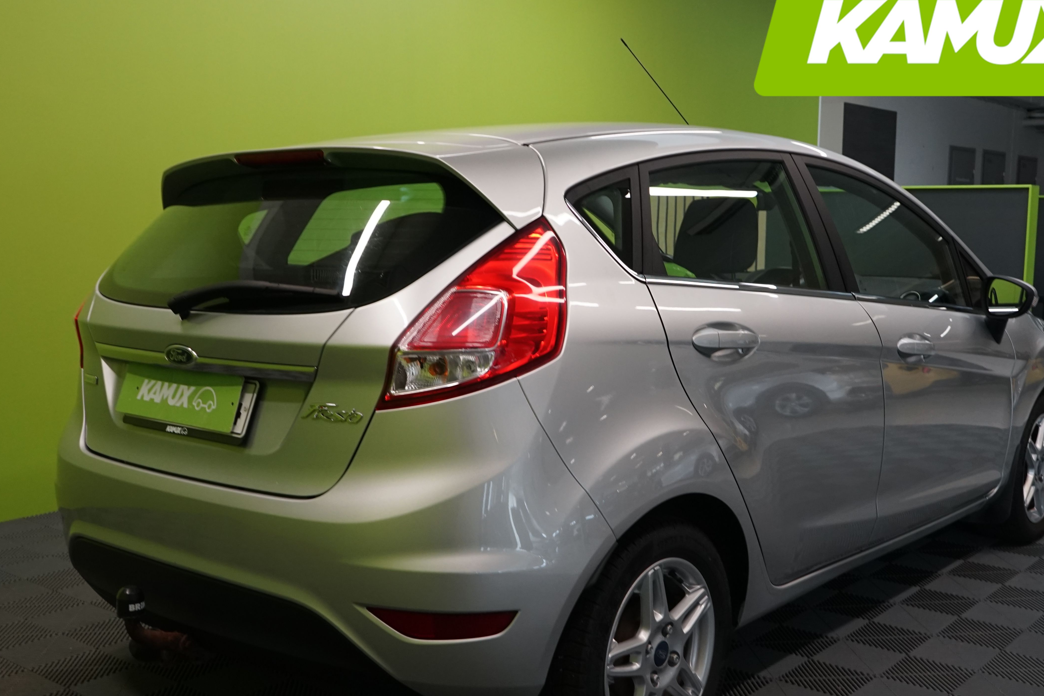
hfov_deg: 48.4
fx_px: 1160
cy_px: 417
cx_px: 568
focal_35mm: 40
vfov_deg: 33.3
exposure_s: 1/30
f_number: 7.1
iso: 1000
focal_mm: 28
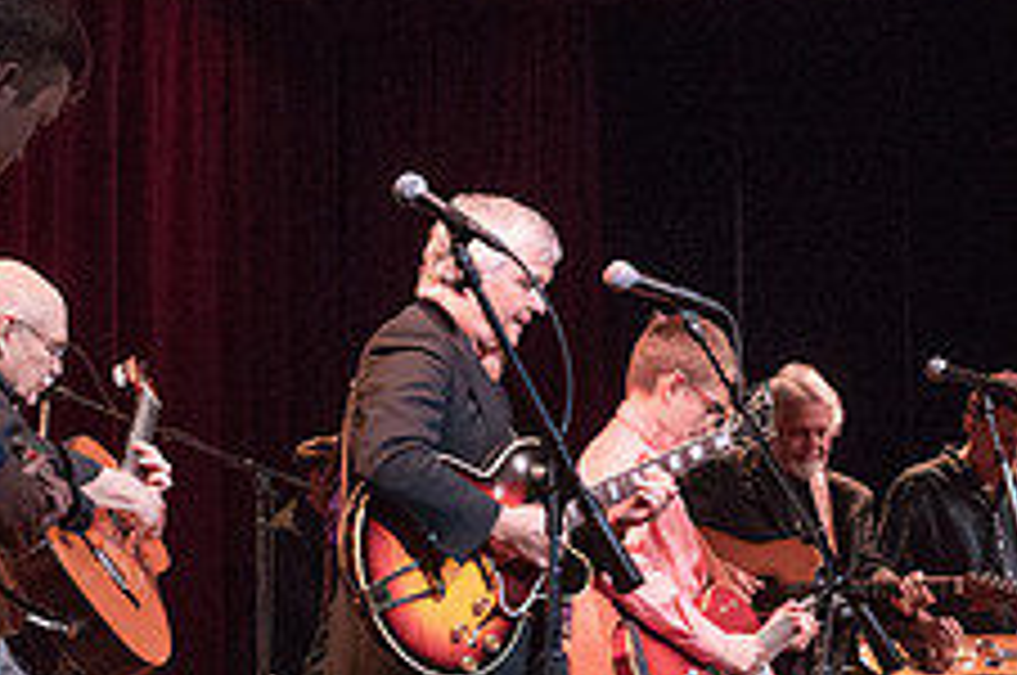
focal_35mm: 108
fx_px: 3047
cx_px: 351
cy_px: 479
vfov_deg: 12.6
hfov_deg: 18.9
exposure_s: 1/100
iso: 5000
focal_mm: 42
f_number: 8
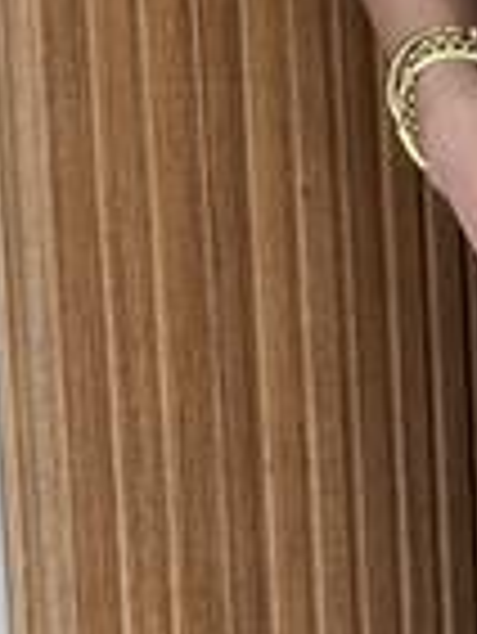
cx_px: 864
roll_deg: +1.4
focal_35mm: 177
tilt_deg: -7.4
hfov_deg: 8.1
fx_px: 3247
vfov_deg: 10.8
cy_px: 872
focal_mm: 6.86
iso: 100
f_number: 1.78
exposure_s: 1/172
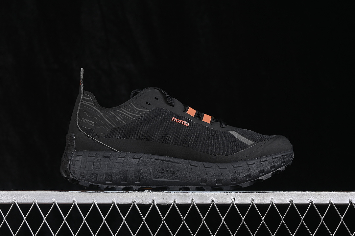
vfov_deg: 18.2
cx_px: 178
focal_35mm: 75
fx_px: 740
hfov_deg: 27.0
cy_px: 118
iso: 160
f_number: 6.3
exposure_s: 1/60
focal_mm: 50
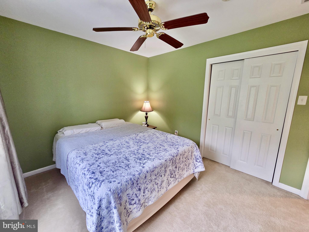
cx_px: 154
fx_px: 116
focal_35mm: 13
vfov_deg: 89.9
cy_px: 116
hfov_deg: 106.2
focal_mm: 2.2
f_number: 2.2
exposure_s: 1/60
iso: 320
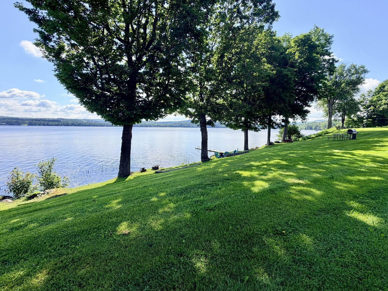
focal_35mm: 15
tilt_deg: -5.2
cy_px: 144
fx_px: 168
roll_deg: -0.4
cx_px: 199
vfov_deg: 81.8
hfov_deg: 98.1
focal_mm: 2.22
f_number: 2.2
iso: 32
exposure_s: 1/770
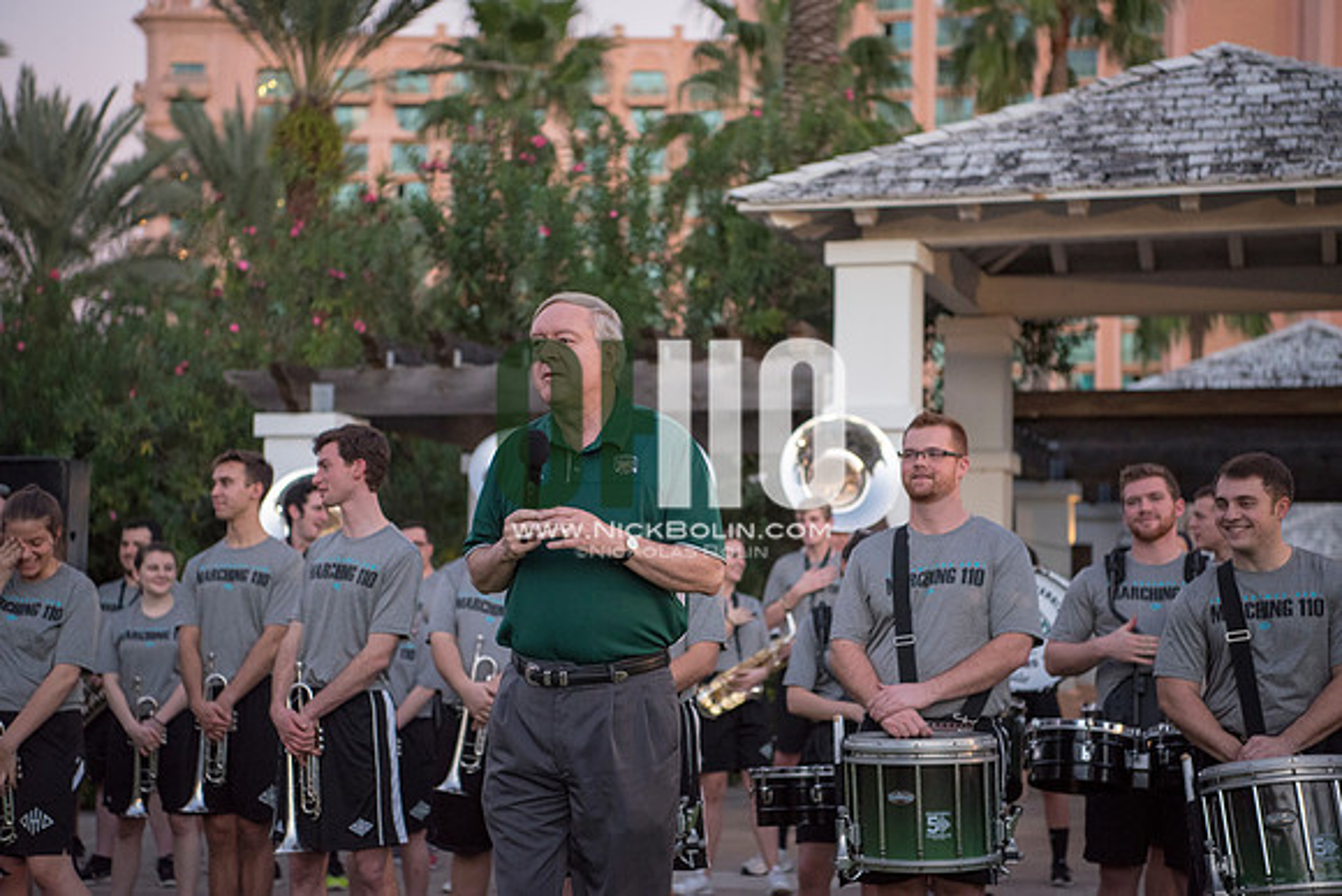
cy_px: 448
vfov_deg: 19.5
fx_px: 2610
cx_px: 671
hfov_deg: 28.8
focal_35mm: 70
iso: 2000
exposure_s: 1/400
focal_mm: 70
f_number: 3.2
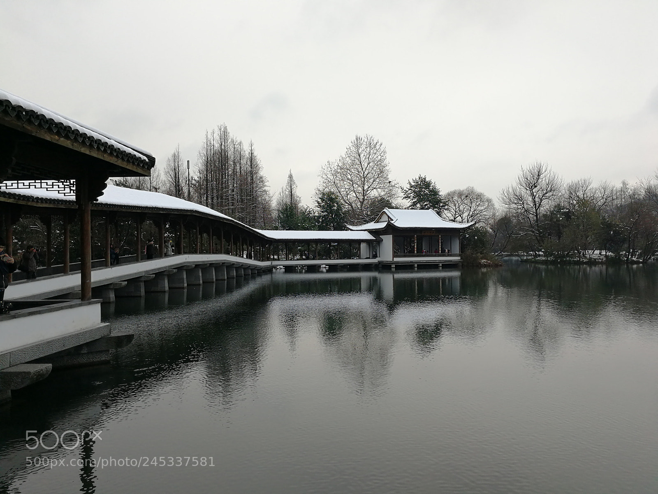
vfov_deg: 51.4
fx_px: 513
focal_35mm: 27
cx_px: 329
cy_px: 247
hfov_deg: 65.3
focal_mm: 3.95
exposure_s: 1/157
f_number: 2.2
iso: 50
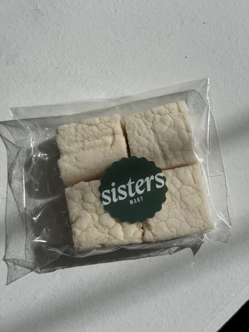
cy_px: 166
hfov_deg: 30.3
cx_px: 124
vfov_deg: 39.7
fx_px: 460
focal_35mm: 48
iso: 64
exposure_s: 1/8772
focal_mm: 6.76
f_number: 1.78
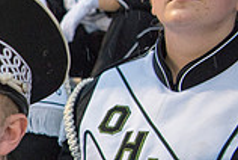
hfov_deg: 18.5
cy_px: 179
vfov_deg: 15.2
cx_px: -179
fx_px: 583
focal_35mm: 88
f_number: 3.2
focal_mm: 24
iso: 2000
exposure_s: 1/320
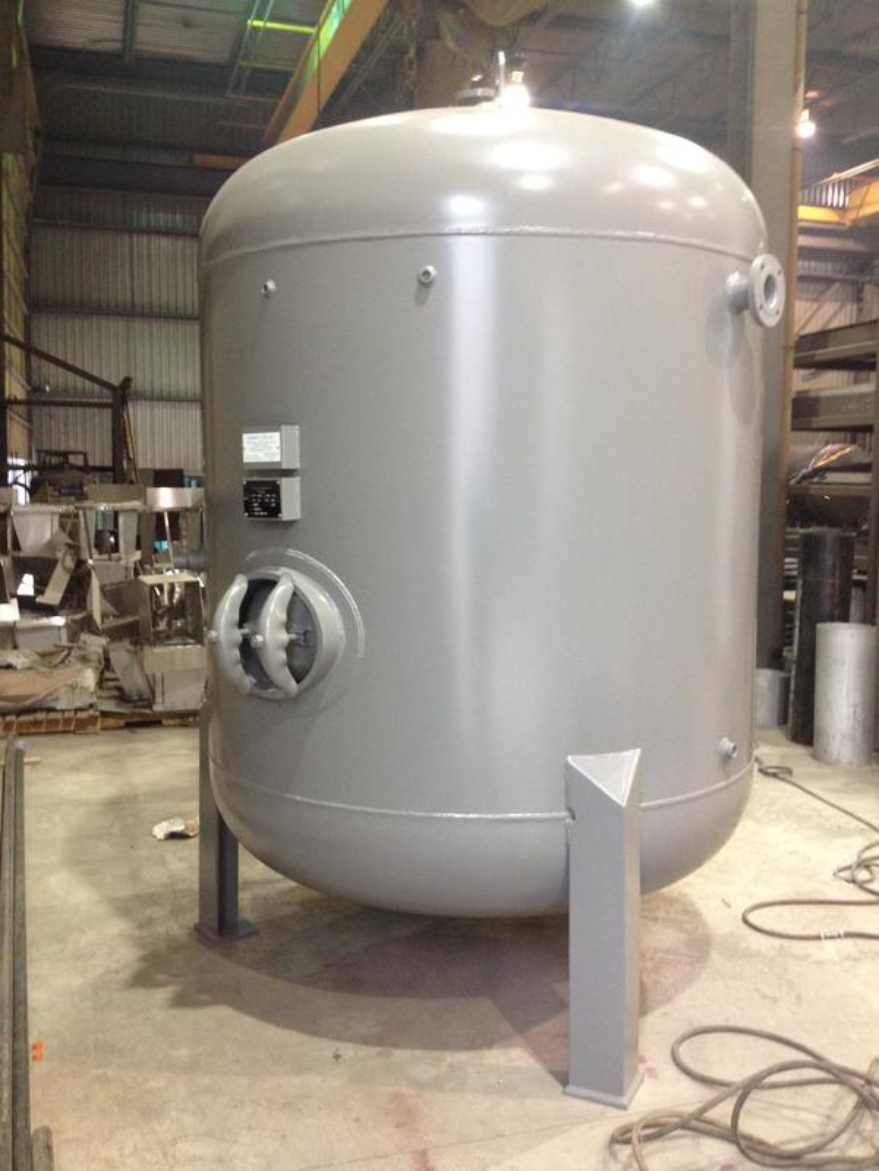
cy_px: 586
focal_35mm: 35
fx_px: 1185
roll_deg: +0.9
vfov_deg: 52.6
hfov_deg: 40.7
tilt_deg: -5.4
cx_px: 440
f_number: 2.4
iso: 200
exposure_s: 1/20
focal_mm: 4.28
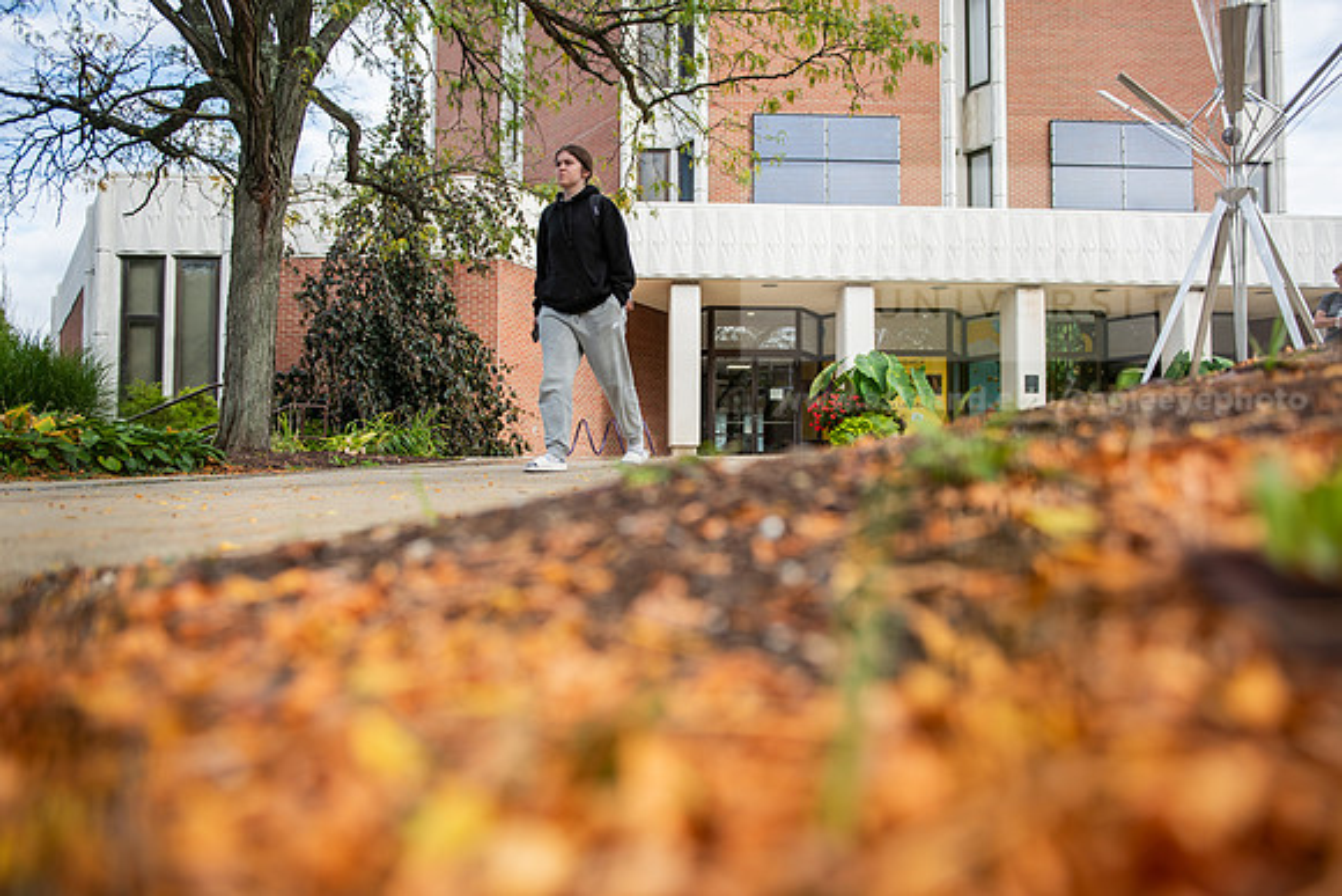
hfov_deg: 63.6
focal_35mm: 29
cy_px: 448
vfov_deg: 45.0
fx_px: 1081
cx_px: 671
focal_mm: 29
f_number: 3.2
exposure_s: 1/320
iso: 64
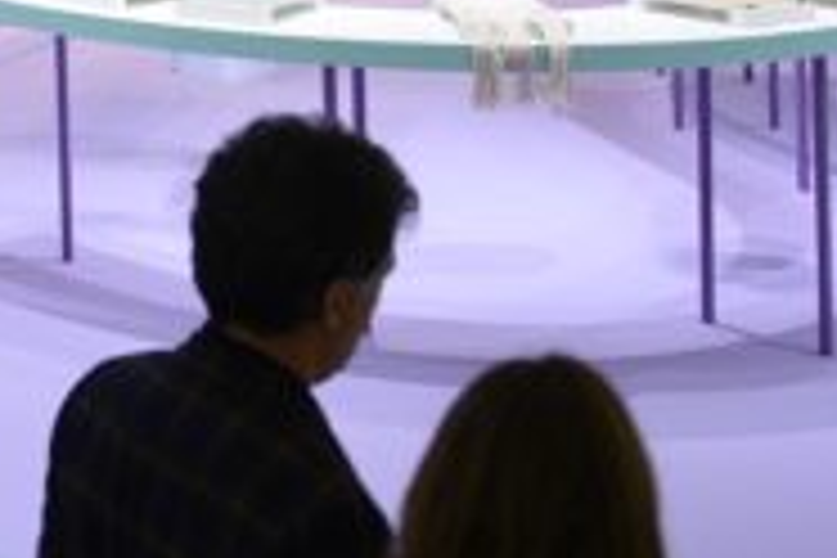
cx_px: -441
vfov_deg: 12.4
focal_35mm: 99
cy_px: -506
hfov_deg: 18.2
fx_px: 2302
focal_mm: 24
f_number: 2.8
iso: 1000
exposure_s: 1/400
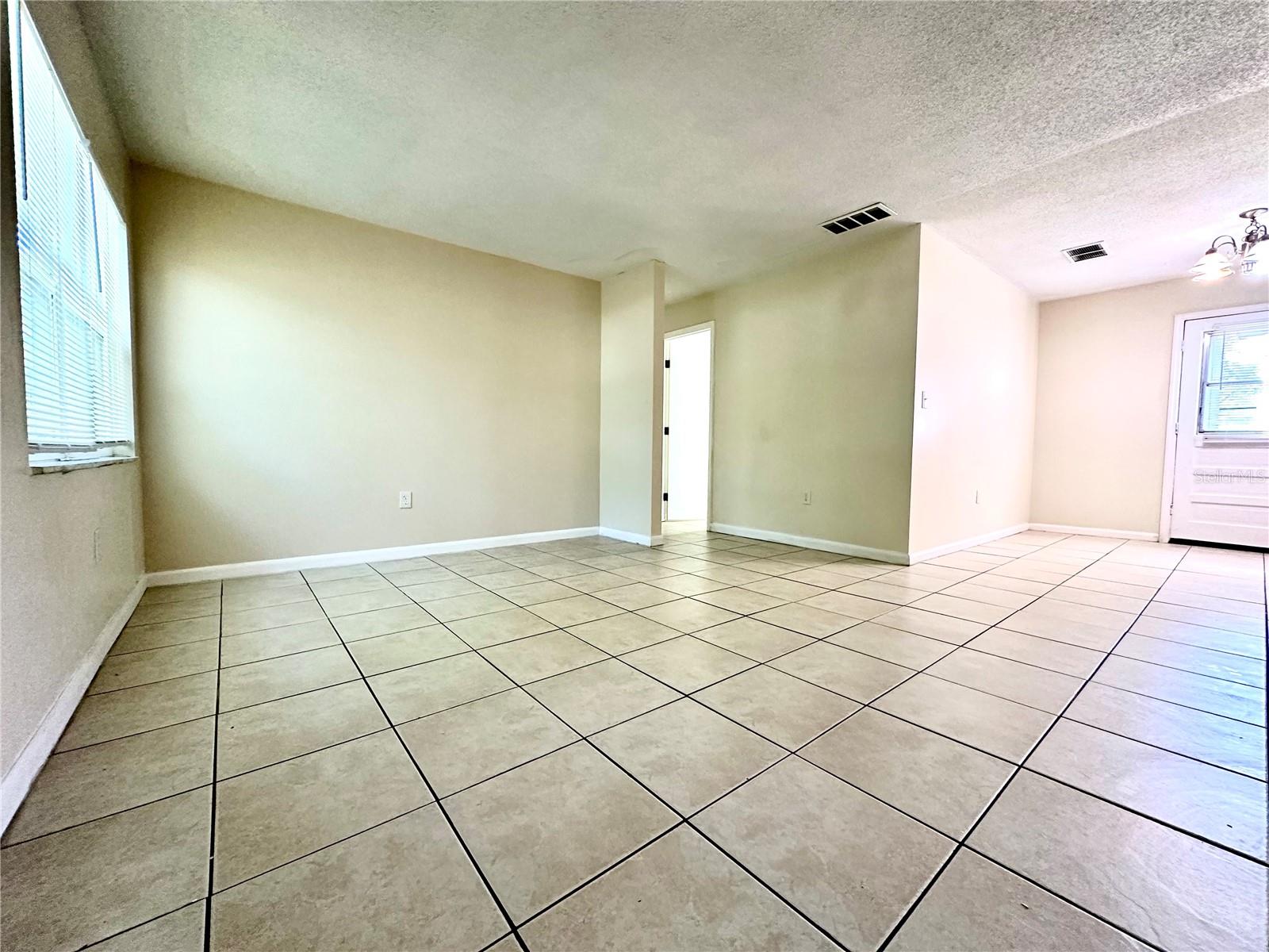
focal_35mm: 14
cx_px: 634
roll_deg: +0.0
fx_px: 513
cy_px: 476
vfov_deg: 85.7
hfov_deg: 102.1
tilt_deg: -2.4
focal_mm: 2.22
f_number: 2.2
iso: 320
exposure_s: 1/120
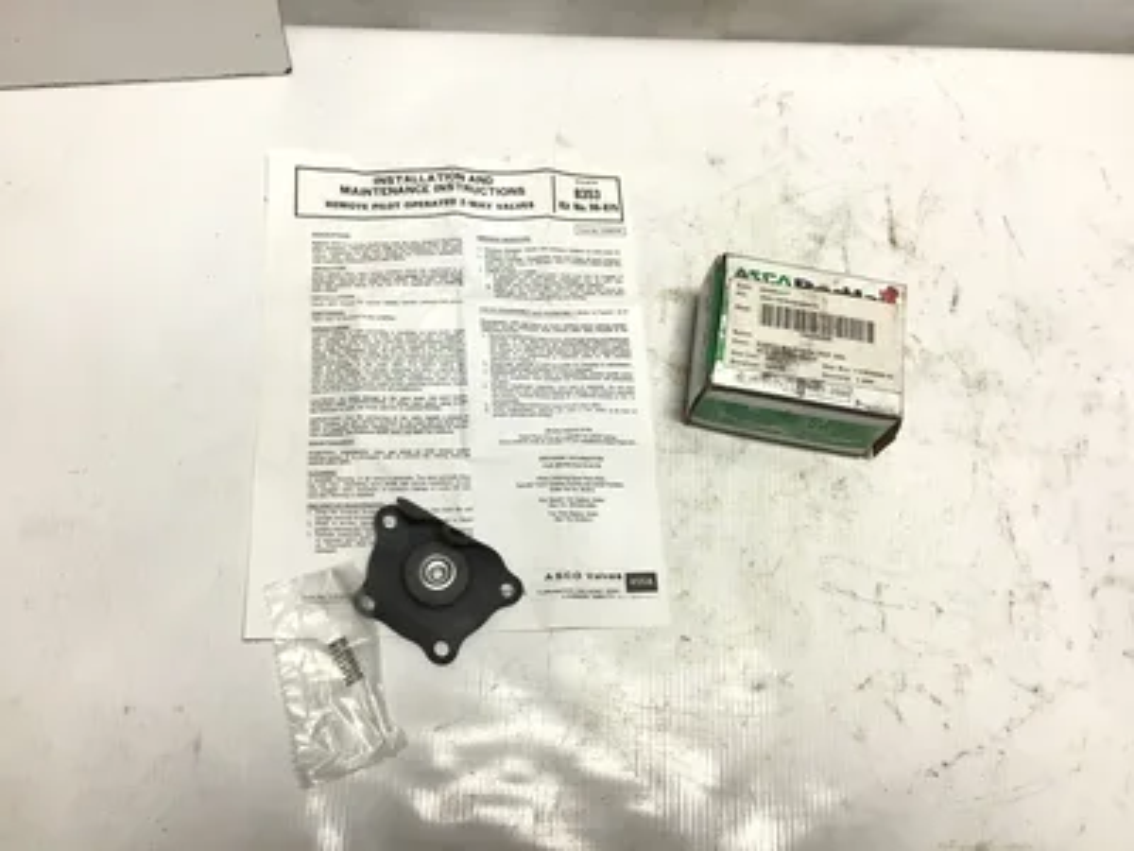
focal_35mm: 31
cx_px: 567
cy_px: 426
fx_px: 1016
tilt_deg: -68.9
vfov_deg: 45.4
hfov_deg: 58.4
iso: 25
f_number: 2.4
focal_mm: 3.3
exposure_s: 1/219
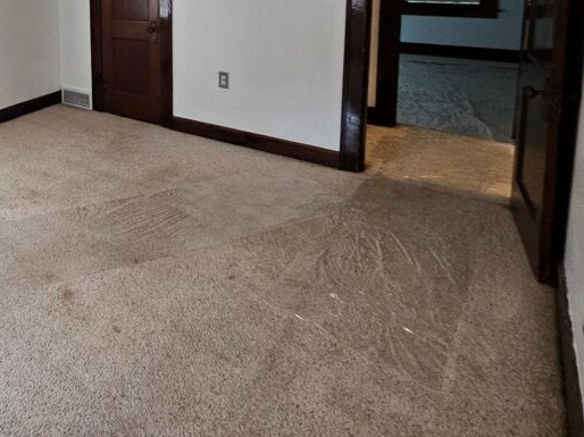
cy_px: 15
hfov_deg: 54.9
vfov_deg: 44.7
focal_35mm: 27
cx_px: 37
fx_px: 455
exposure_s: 1/30
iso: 500
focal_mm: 2.2
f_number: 2.2
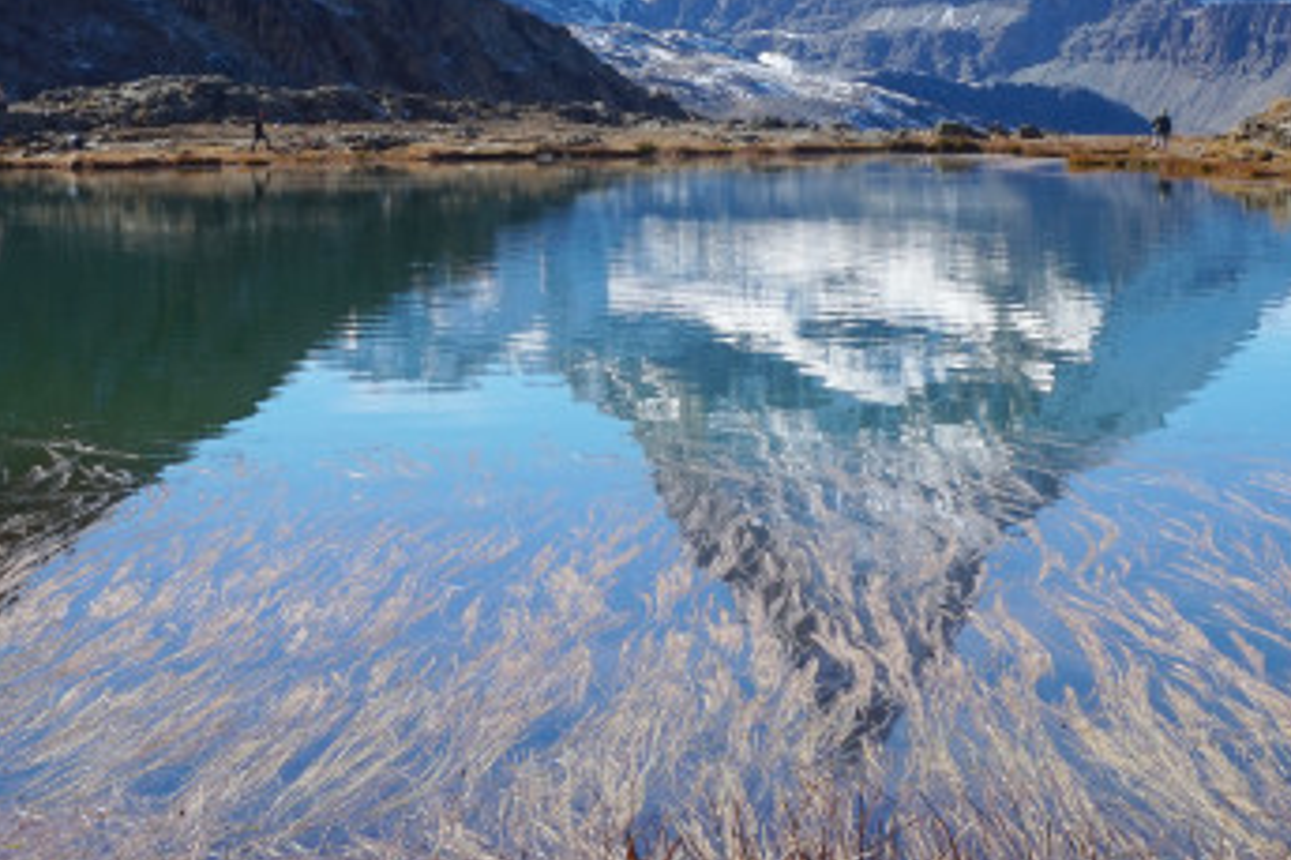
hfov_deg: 25.2
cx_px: 829
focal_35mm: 80
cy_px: 122
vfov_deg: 16.8
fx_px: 2873
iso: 100
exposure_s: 1/100
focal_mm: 23
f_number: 14
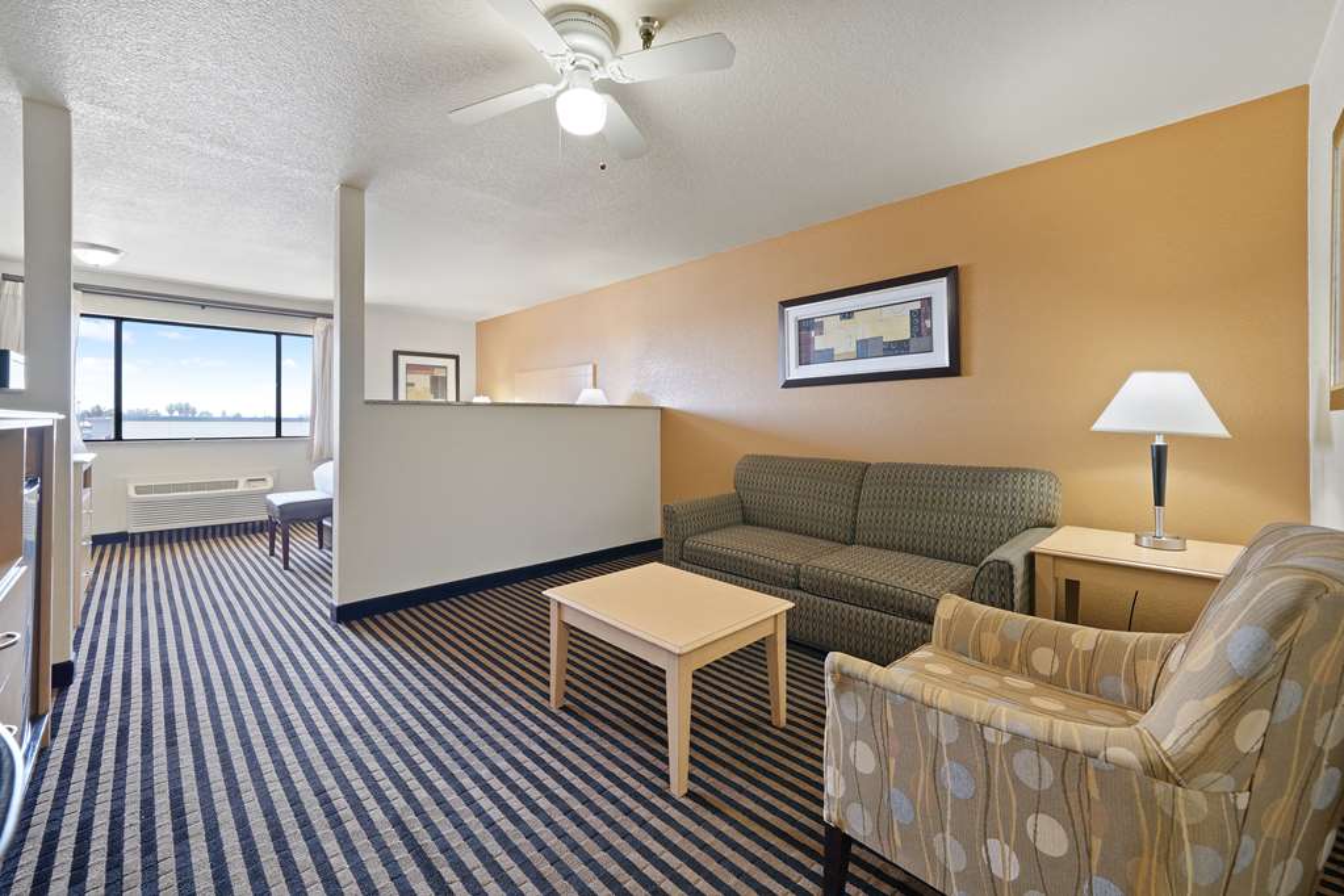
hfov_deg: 104.3
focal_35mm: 14
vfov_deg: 81.2
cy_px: 448
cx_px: 672
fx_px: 523
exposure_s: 1.6
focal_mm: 14
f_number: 8
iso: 100
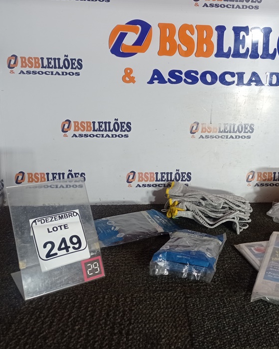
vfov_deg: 45.7
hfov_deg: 36.8
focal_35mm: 40
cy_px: 158
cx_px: 196
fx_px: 413
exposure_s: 1/163
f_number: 1.79
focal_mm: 4.7
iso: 102
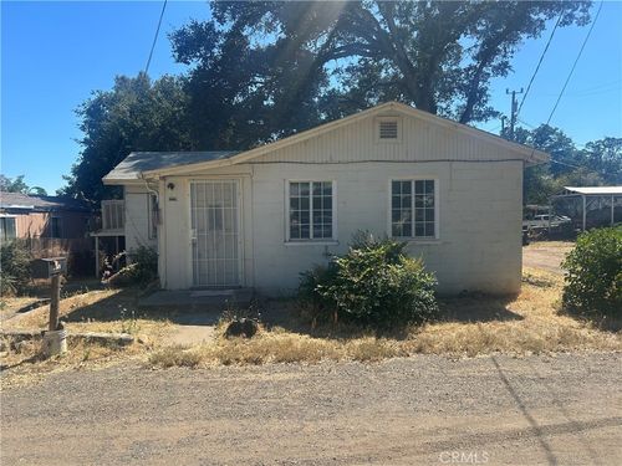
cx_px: 311
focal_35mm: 26
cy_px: 233
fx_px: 467
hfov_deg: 67.3
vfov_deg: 53.1
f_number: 1.5
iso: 50
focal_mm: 5.7
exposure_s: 1/2841
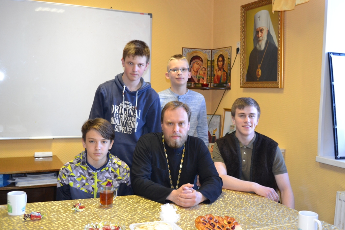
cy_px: 115
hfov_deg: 49.5
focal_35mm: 39
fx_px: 374
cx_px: 172
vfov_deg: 34.2
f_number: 4.2
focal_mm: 26
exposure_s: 1/60
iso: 1400
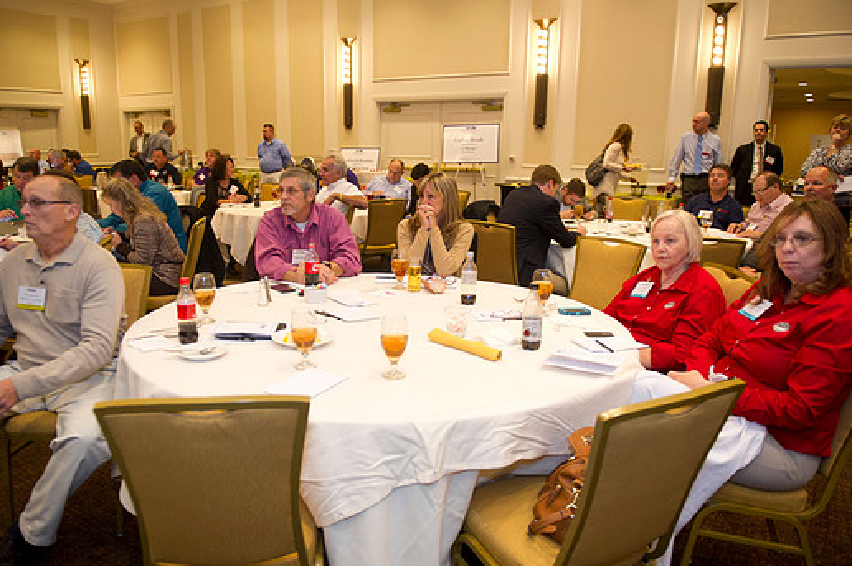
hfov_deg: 67.4
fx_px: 638
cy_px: 287
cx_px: 396
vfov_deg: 47.8
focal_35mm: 27
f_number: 2.8
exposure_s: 1/60
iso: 1600
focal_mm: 24
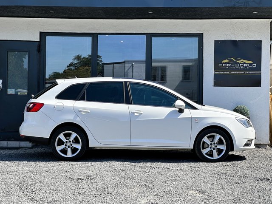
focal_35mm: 77
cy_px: 102
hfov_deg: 25.3
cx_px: 136
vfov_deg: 19.1
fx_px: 605
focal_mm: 9
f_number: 2.8
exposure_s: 1/413
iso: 32
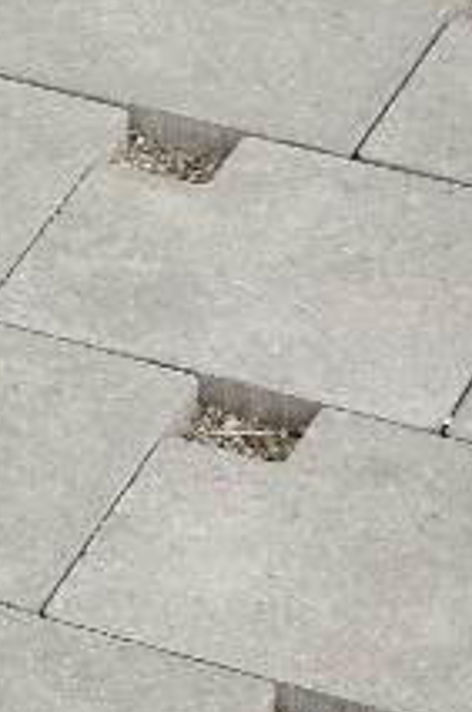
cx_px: -703
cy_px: 485
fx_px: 6403
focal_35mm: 324
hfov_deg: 4.1
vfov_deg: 6.4
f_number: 10
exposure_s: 1/100
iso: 100
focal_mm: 40
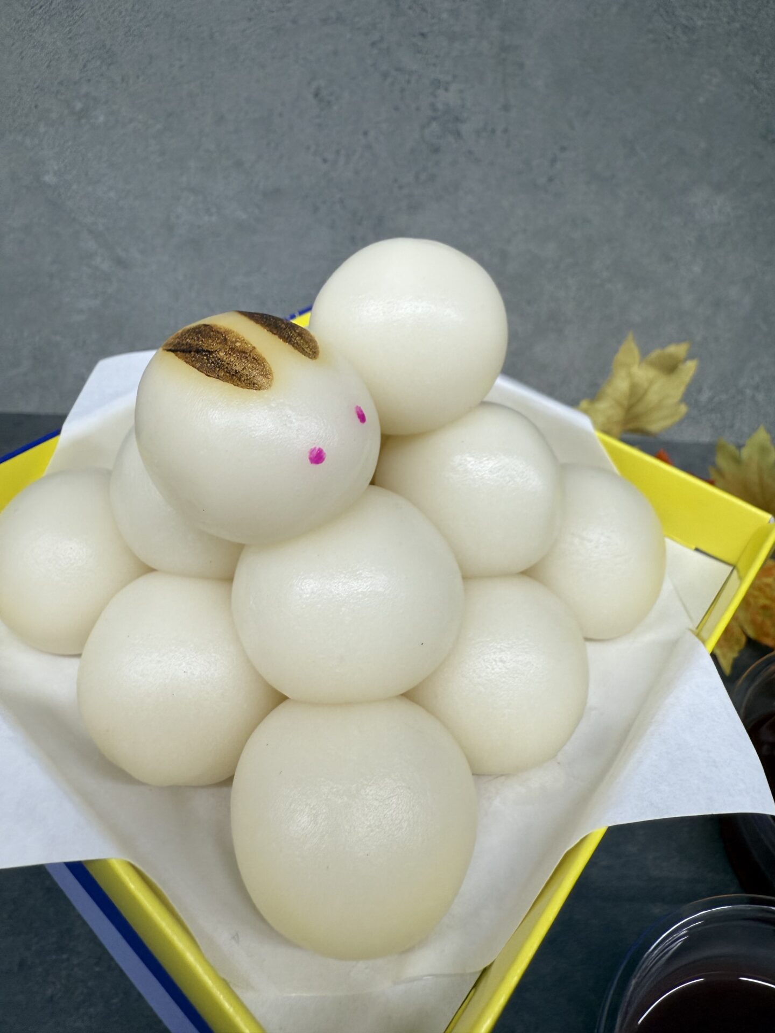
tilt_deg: -36.3
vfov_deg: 71.6
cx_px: 388
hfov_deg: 56.8
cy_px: 516
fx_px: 716
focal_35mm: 24
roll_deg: -4.1
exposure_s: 1/100
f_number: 2.2
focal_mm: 2.22
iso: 64
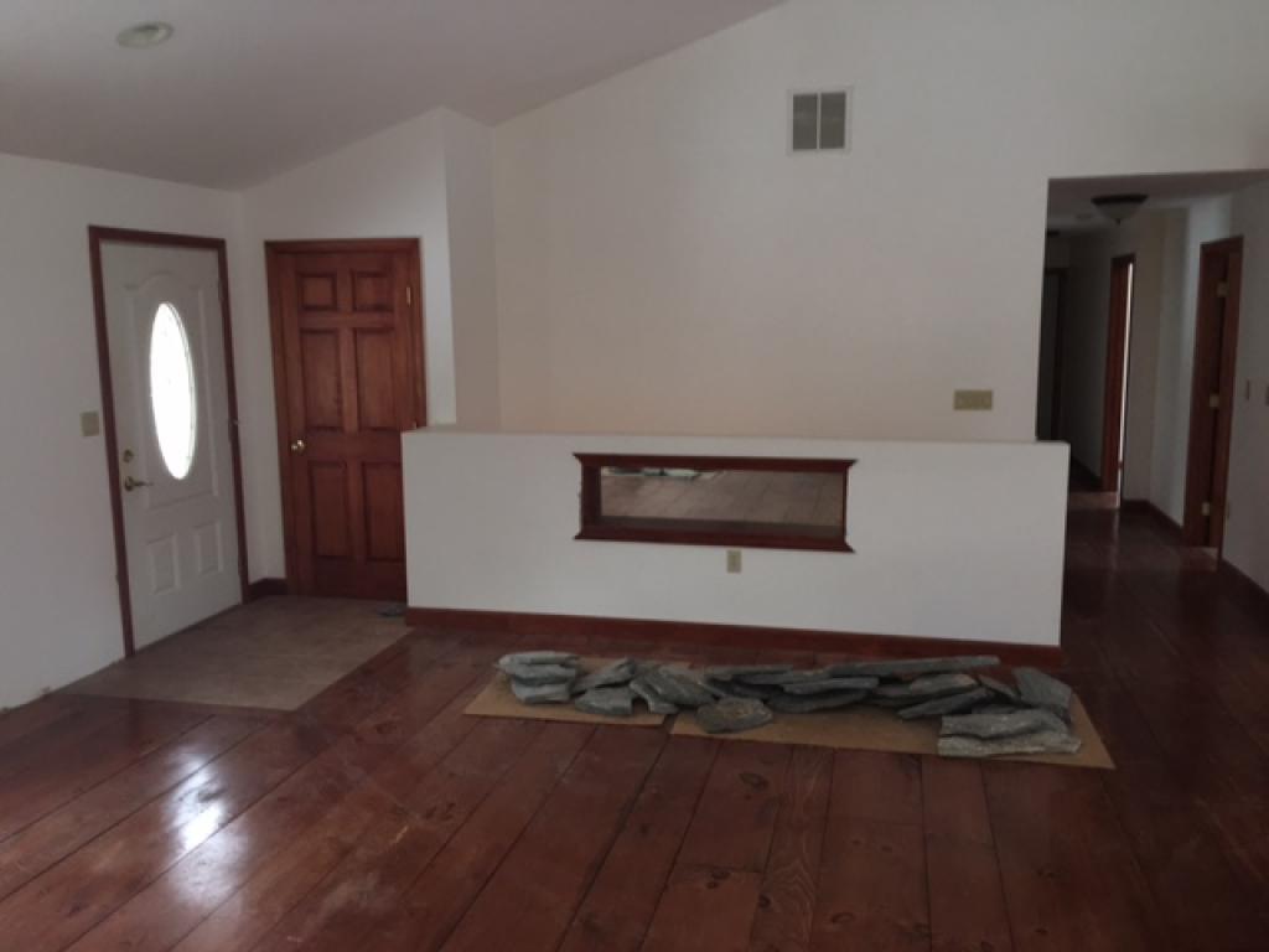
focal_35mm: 29
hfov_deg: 61.7
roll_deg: +0.7
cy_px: 476
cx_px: 634
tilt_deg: -8.3
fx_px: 1063
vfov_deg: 48.2
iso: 64
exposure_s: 1/16
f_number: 2.2
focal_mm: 4.15
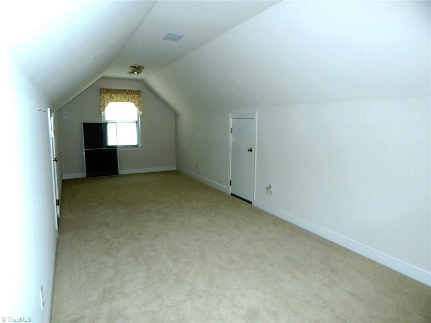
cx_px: 216
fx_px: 274
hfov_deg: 76.4
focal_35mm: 22
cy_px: 162
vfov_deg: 61.1
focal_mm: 4
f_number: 3
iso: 200
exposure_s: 1/30
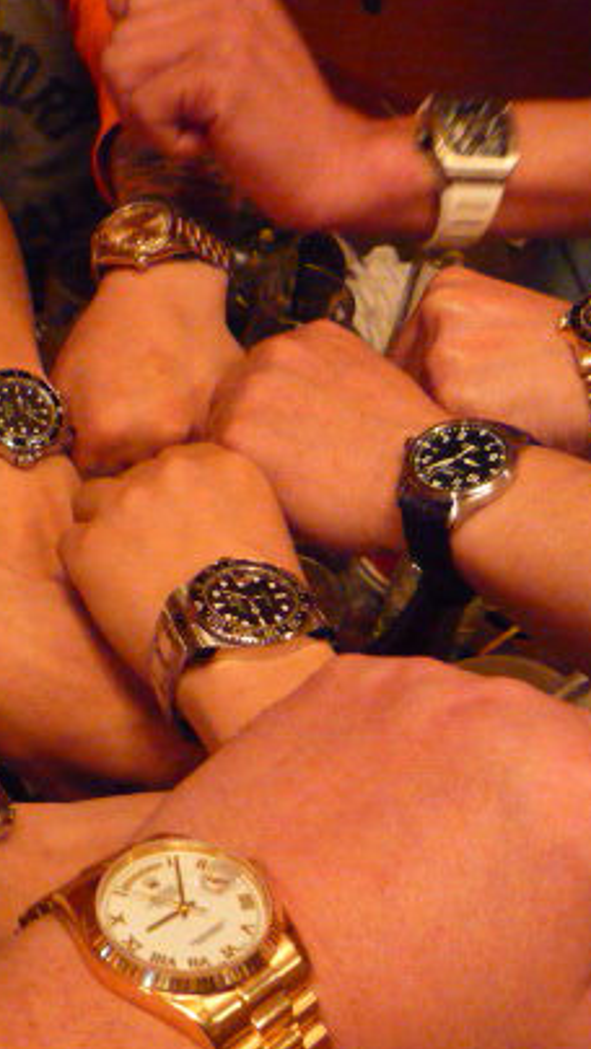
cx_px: 215
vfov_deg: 47.2
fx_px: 1197
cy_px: 591
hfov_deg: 27.6
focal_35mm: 43
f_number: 2.8
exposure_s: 1/25
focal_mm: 4.4
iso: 800
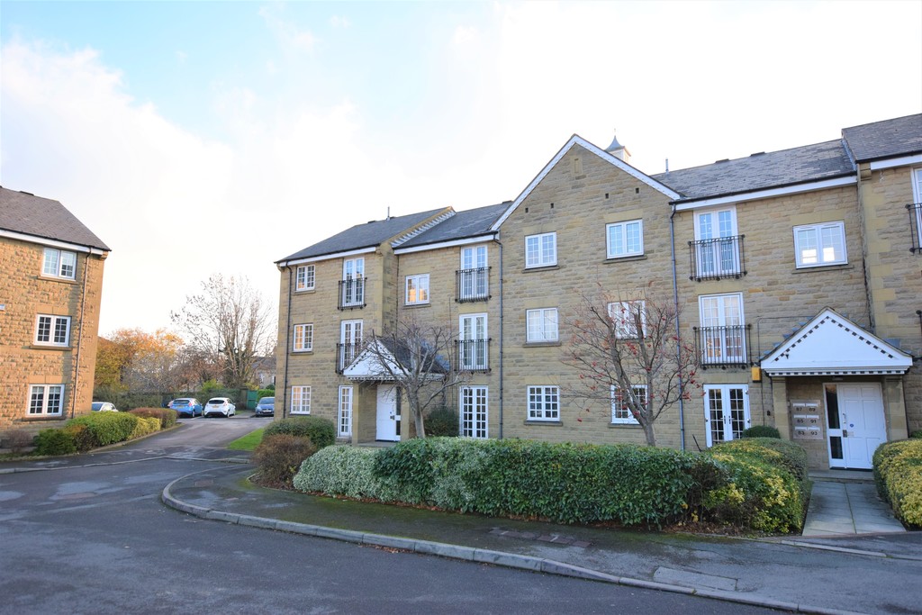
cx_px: 461
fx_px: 538
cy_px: 308
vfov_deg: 59.5
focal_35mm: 21
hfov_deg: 81.2
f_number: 5
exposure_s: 1/800
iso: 800
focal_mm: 14
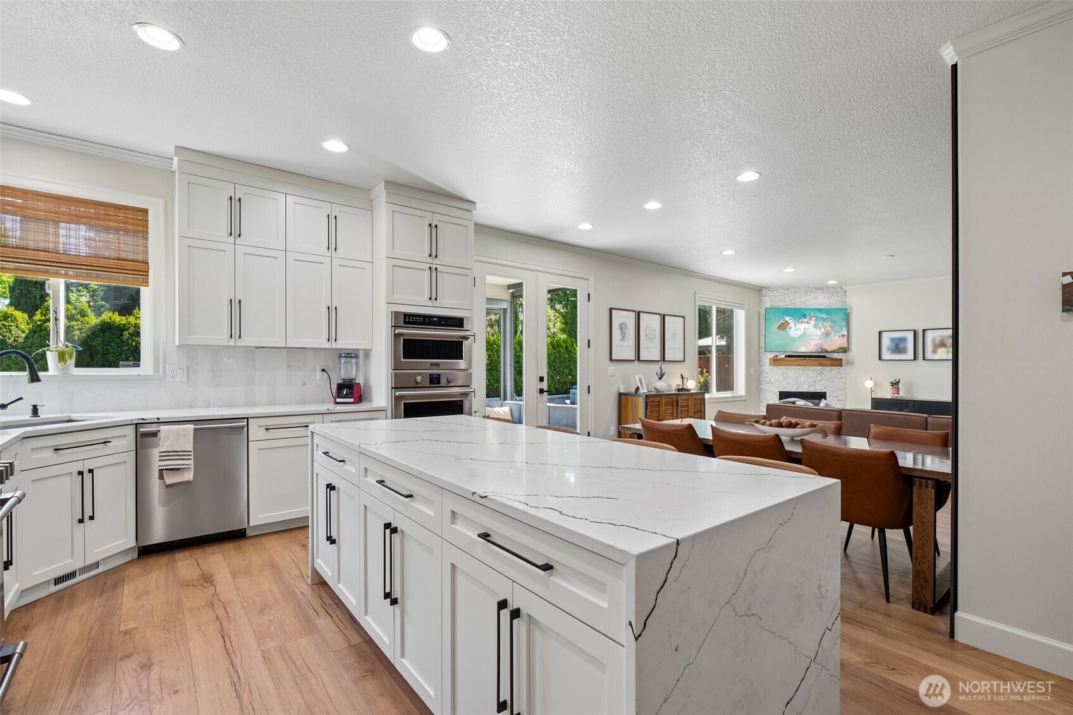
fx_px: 477
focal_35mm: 16
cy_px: 358
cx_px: 536
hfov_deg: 96.7
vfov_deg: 73.7
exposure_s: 1/20
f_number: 8
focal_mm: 16
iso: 400
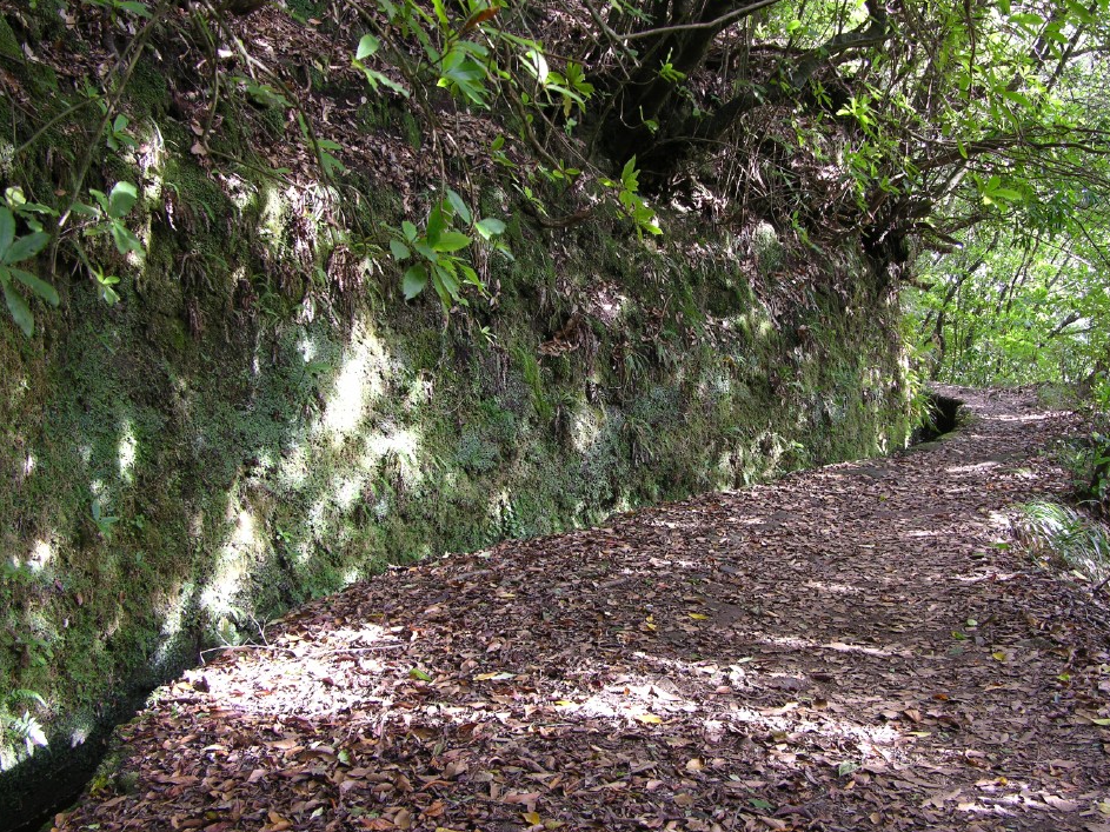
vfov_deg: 37.7
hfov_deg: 48.9
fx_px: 1218
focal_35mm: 38
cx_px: 598
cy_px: 442
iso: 50
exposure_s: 1/7.6
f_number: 2.8
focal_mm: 8.9
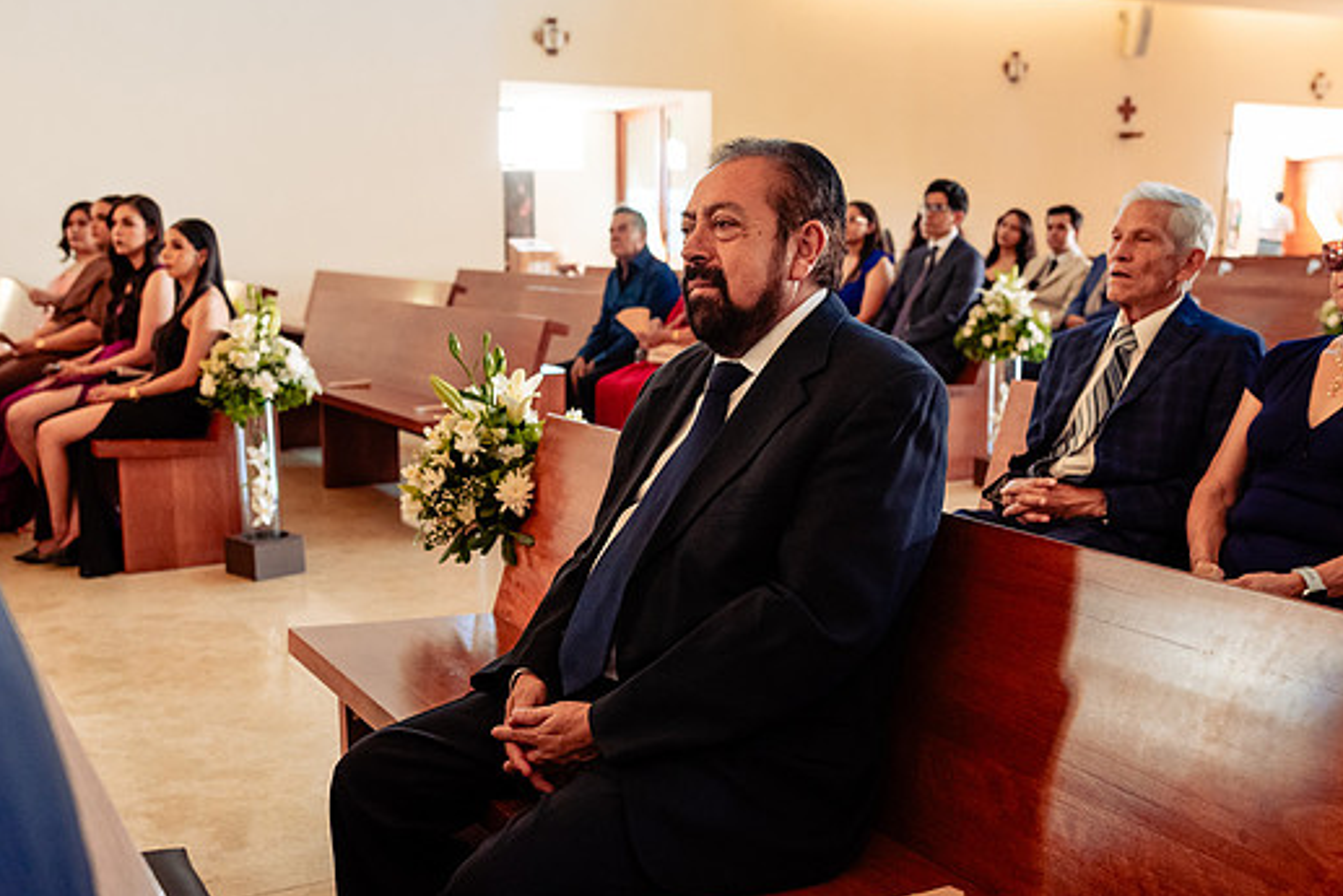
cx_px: 626
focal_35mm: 41
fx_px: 1530
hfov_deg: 47.4
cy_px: 492
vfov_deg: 32.6
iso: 2500
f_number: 4.5
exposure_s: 1/160
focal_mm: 35
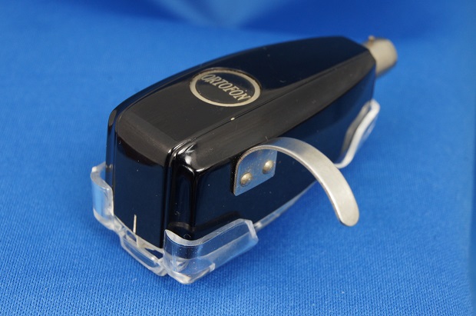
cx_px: 238
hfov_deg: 24.7
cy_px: 158
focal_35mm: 82
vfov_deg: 16.5
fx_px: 1089
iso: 400
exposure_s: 1/6
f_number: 14
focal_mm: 55
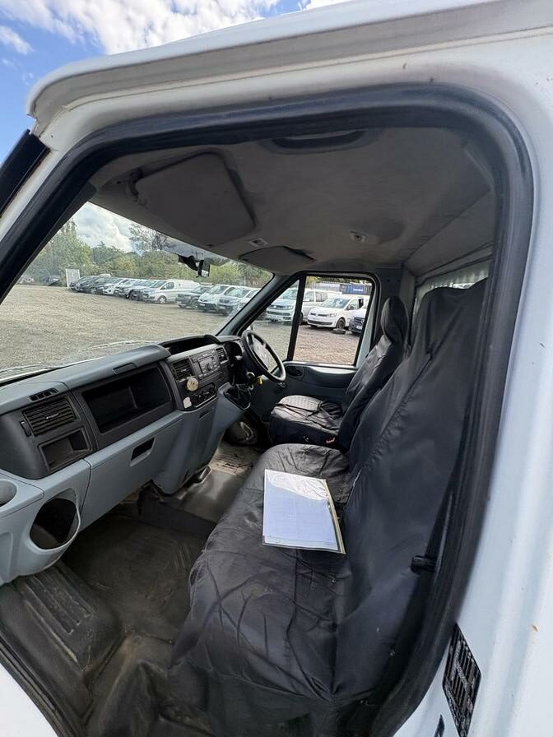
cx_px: 276
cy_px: 368
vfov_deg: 102.1
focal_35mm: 14
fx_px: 298
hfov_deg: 85.7
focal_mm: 2.22
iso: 64
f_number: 2.2
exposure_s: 1/522
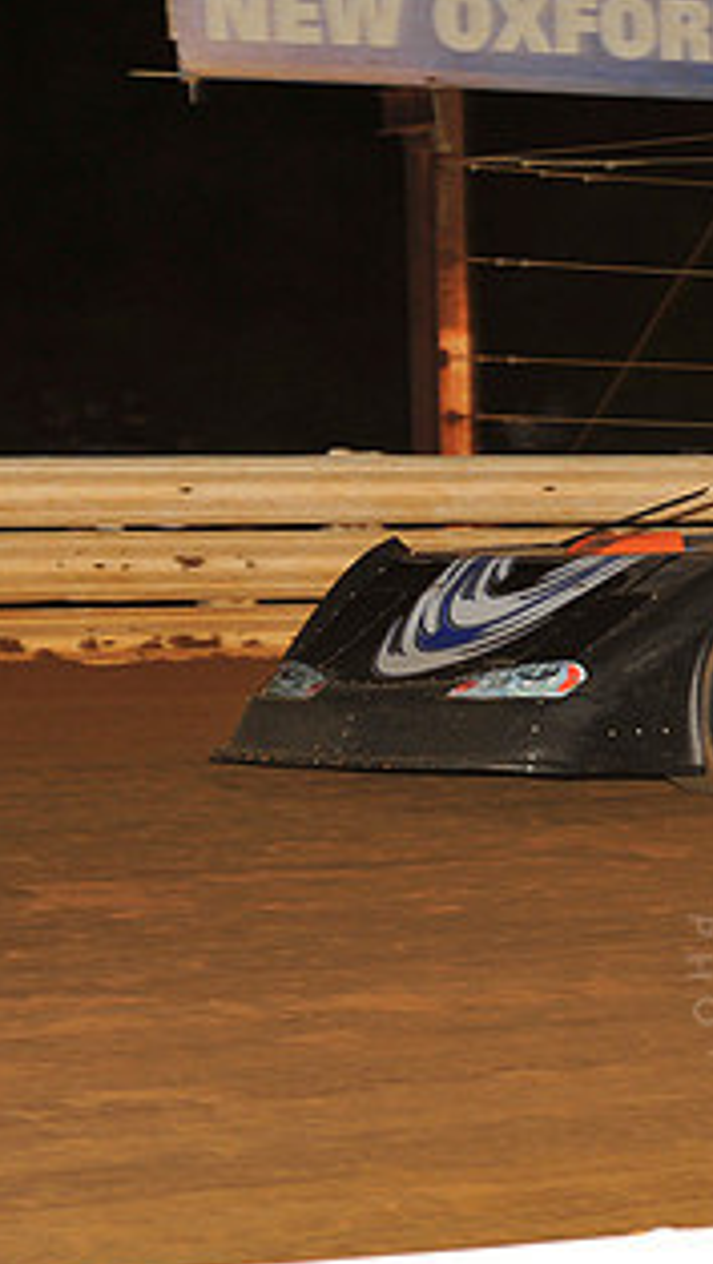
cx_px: 926
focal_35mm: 178
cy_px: 580
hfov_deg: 6.8
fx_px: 5973
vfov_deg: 12.1
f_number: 6.3
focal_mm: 92
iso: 800
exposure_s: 1/250
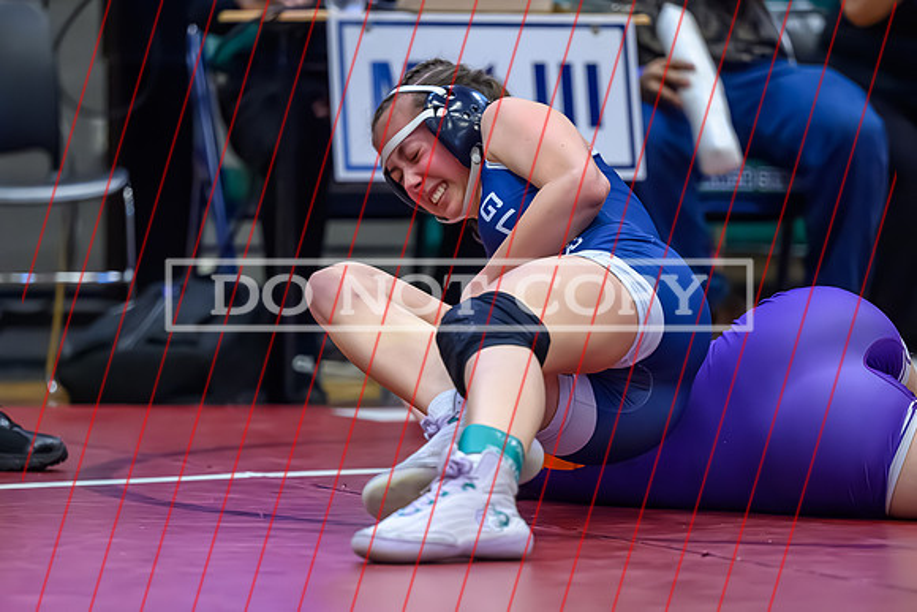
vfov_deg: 5.8
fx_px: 6057
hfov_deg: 8.7
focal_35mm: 238
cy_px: 325
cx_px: 469
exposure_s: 1/640
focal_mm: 165
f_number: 2.8
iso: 10000
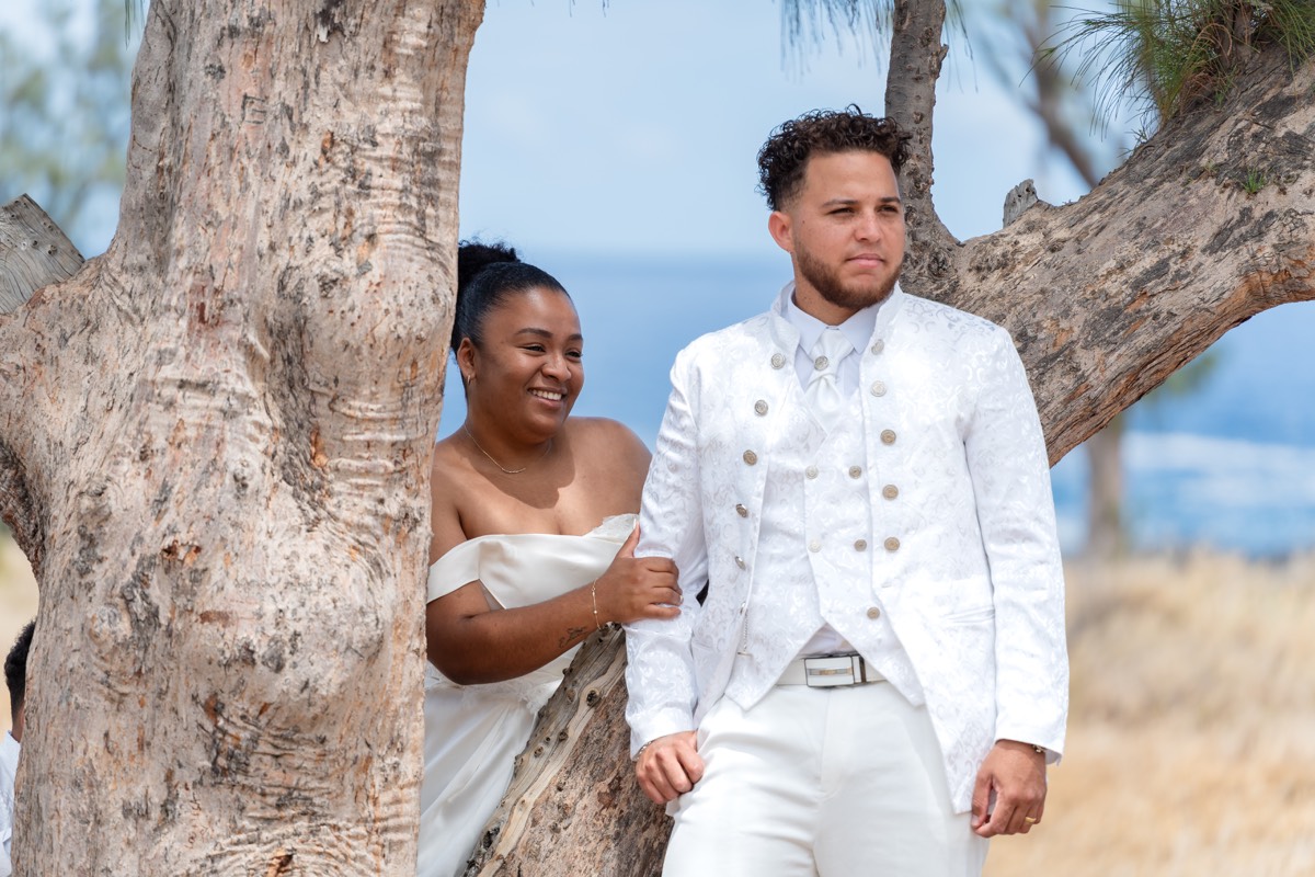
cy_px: 438
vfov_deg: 7.6
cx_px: 658
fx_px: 6574
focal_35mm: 180
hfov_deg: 11.4
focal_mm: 180
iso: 100
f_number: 2.8
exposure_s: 1/2000
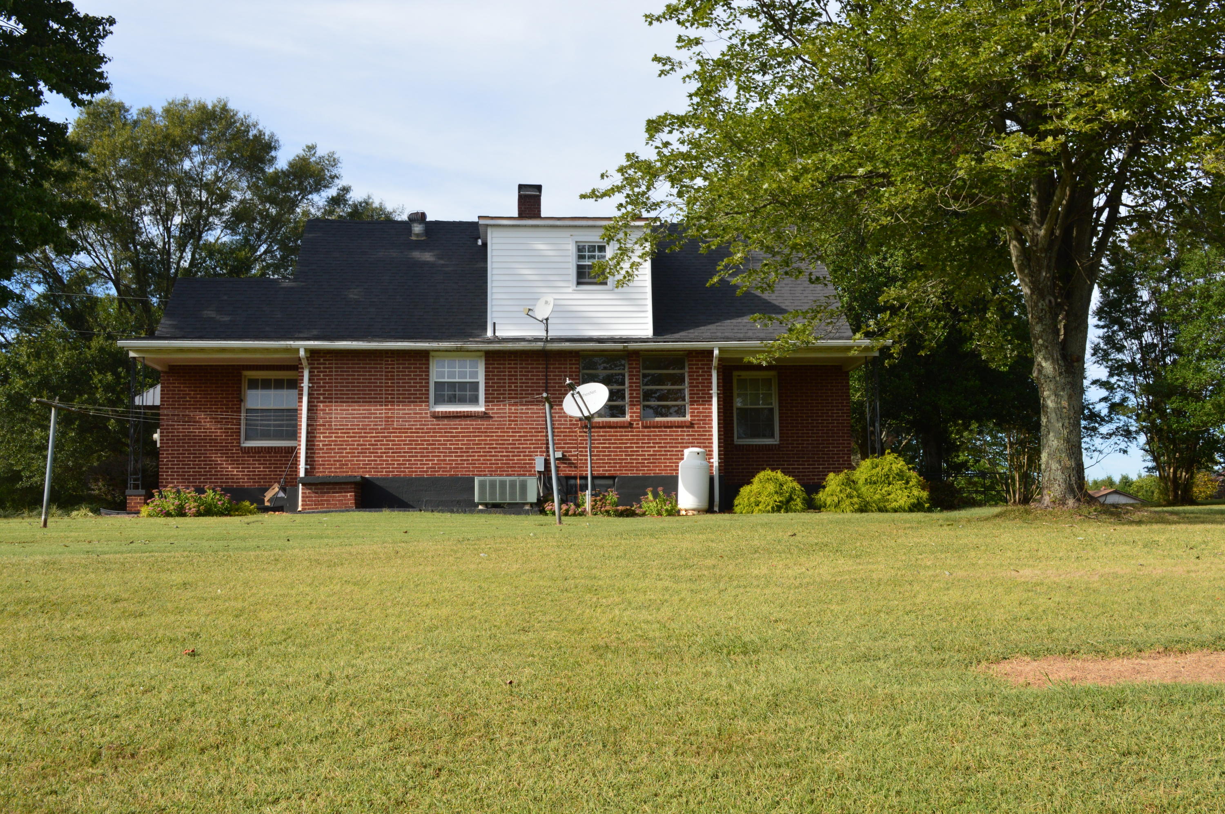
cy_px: 407
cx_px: 612
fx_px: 1326
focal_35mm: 39
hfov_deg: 49.6
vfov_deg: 34.1
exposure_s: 1/250
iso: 400
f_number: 10
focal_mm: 26
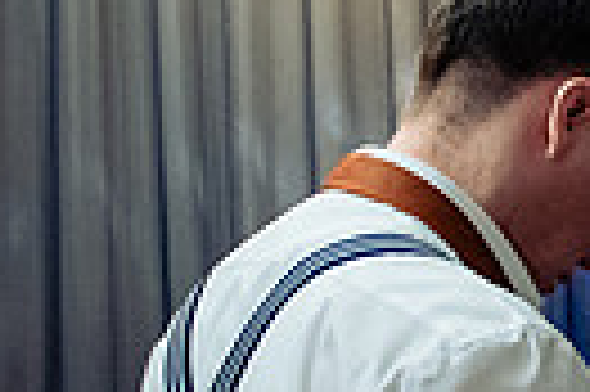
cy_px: 456
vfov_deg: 11.1
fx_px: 1981
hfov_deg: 15.2
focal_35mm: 121
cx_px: 970
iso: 3200
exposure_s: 1/100
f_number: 2.8
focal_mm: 24
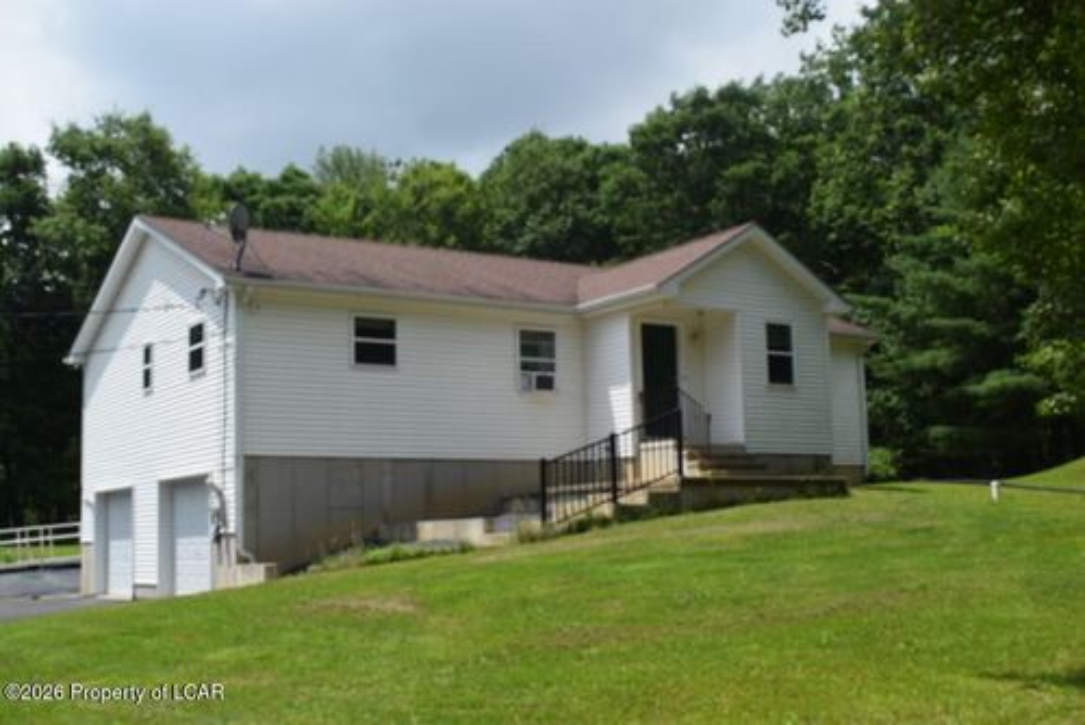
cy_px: 362
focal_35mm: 45
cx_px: 542
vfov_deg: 29.9
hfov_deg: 43.6
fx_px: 1357
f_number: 10
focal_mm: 30
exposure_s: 1/400
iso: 200
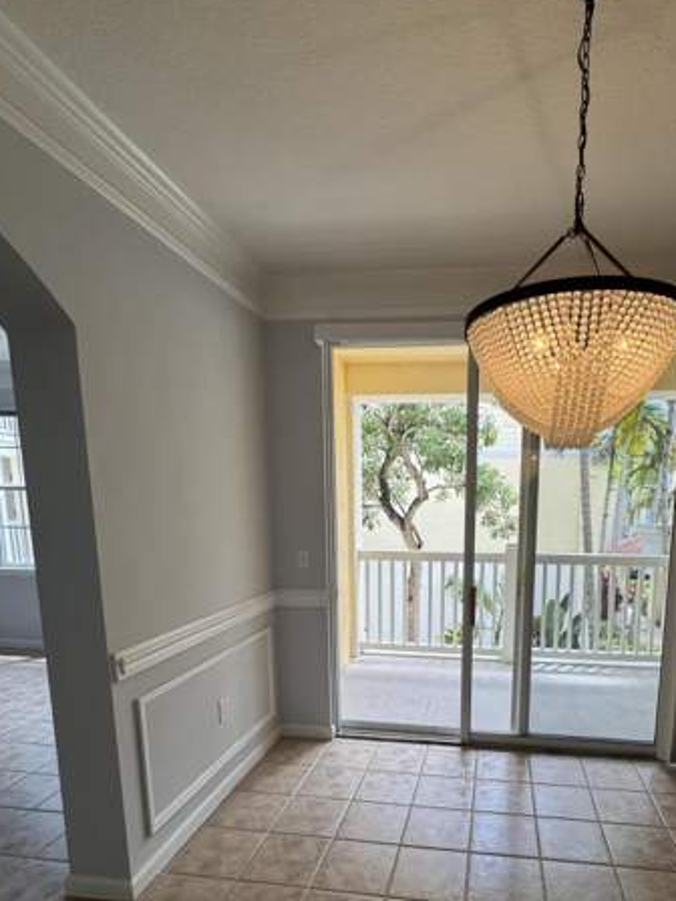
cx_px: 429
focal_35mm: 20
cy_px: 583
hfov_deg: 64.9
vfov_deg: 79.7
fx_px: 521
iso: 40
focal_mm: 2.22
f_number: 2.2
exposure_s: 1/232
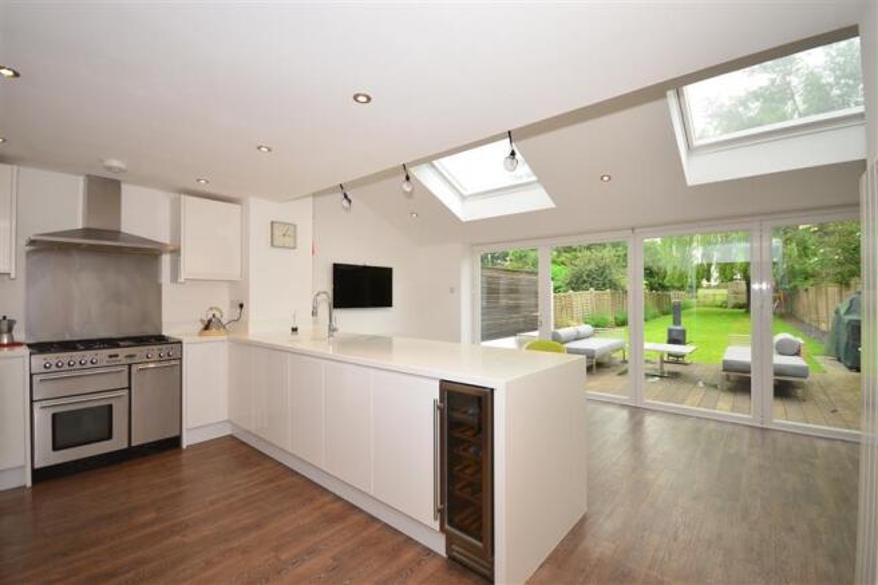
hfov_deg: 100.4
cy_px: 292
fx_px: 366
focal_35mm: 15
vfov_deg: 77.3
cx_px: 439
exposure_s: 1/60
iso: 200
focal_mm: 10
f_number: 5
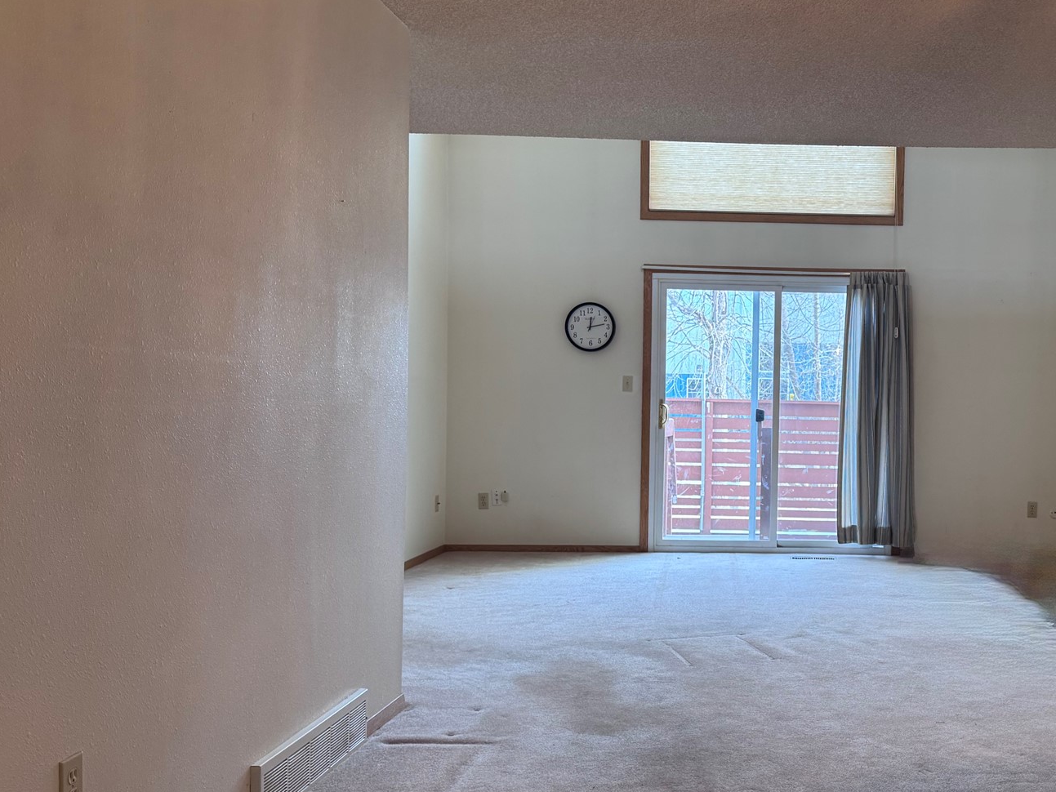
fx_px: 1159
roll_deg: -0.9
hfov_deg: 47.1
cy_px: 416
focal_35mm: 38
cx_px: 795
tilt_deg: -1.5
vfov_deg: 37.7
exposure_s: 1/120
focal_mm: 6.76
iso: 125
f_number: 1.78
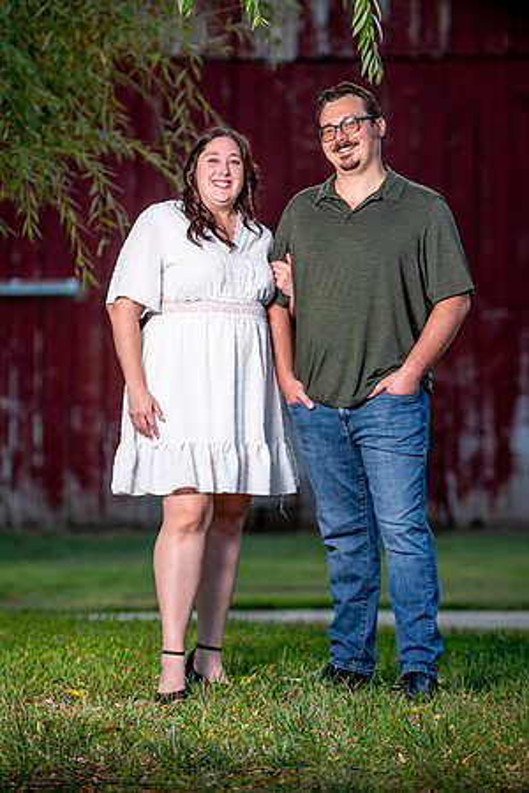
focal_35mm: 190
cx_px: 264
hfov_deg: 7.2
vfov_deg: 10.8
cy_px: 396
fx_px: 4188
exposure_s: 1/125
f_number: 5
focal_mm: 190
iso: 80
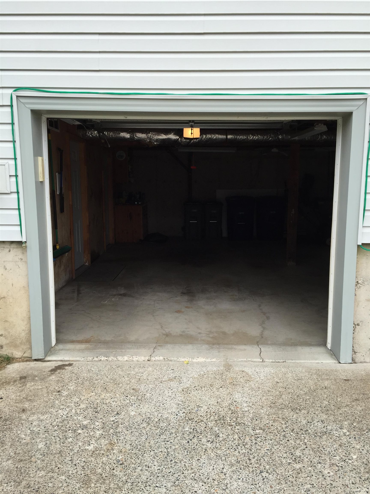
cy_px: 247
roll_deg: +0.7
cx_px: 185
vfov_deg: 61.7
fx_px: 413
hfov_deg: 48.2
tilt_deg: -6.4
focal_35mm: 29
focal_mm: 4.15
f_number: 2.2
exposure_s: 1/366
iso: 32
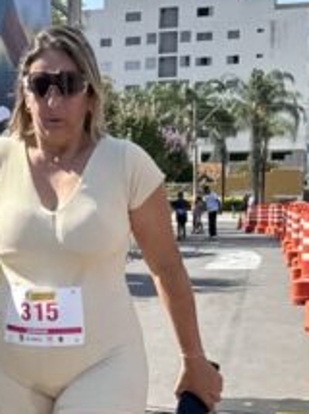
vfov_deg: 17.0
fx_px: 1371
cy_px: 311
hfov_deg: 12.4
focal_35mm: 115
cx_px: -104
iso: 80
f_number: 1.78
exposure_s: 1/3584
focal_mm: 6.76
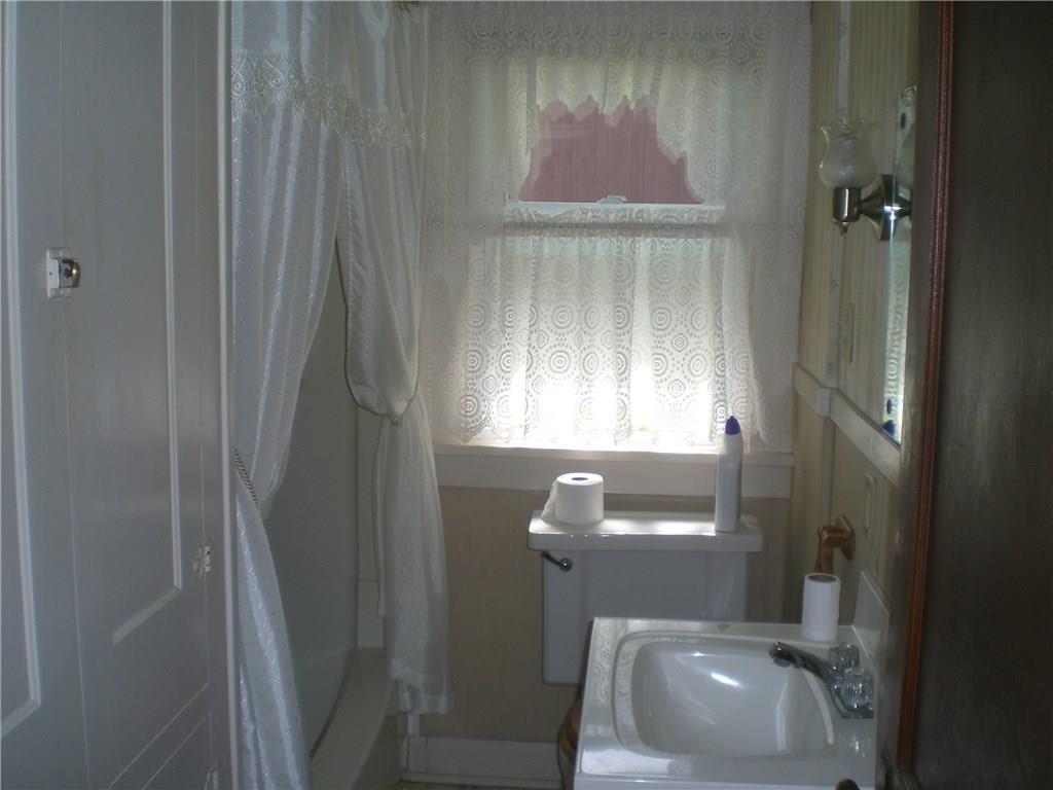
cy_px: 395
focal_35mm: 38
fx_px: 1156
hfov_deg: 49.0
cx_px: 526
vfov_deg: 37.7
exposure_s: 1/125
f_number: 3.1
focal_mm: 6.3
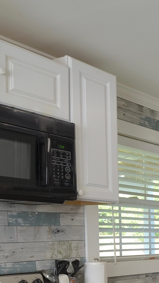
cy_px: 249
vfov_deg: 36.4
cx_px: 284
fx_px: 405
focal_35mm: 54
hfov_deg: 17.9
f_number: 8
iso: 200
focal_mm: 10
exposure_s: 1/15
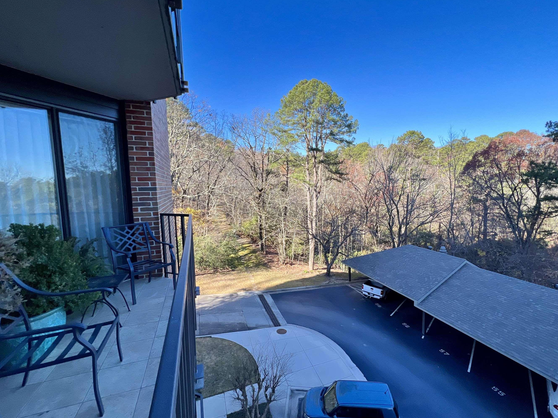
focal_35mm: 15
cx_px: 305
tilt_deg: -5.6
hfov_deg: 97.9
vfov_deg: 81.7
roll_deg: +1.8
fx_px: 242
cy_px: 212
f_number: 1.8
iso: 32
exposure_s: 1/380
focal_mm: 1.57
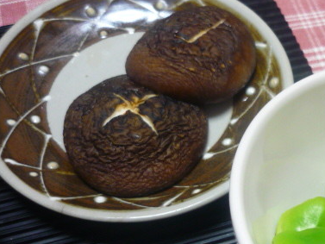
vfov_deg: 26.0
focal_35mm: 56
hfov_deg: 33.1
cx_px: 272
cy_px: 163
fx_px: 526
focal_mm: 5.5
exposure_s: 1/30
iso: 250
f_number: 2.8
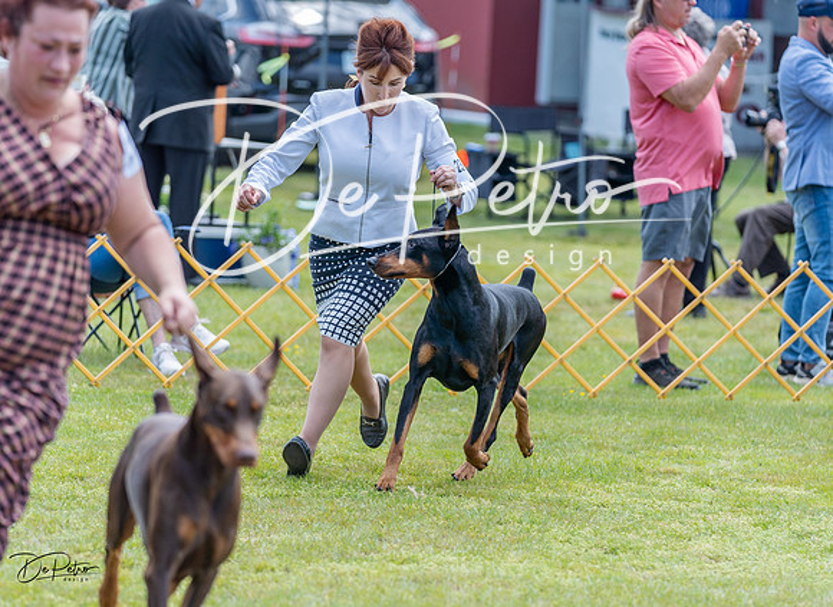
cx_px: 431
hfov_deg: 10.2
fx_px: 4674
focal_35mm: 196
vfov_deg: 7.4
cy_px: 255
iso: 100
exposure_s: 1/800
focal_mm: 143
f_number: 2.8
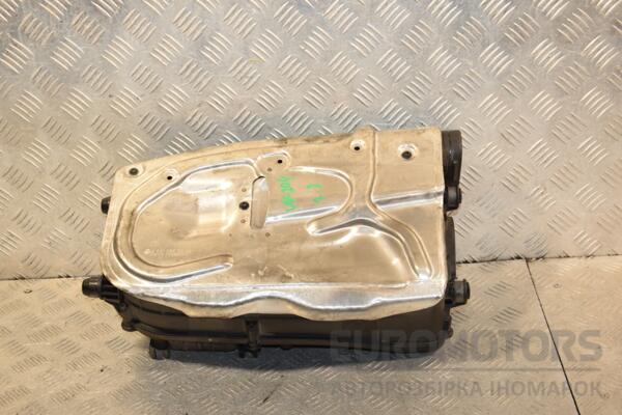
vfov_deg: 23.8
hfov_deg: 35.1
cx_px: 311
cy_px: 208
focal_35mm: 57
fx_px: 985
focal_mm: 38
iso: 800
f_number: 5.6
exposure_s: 1/200
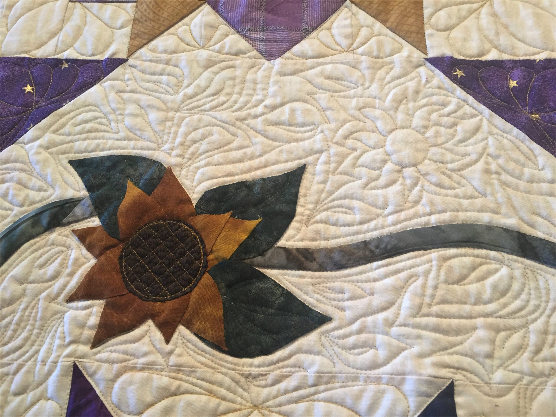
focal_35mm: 29
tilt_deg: +20.1
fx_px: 466
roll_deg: -3.3
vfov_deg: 48.2
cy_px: 208
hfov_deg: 61.7
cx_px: 278
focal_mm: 4.15
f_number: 2.2
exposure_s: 1/30
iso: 125
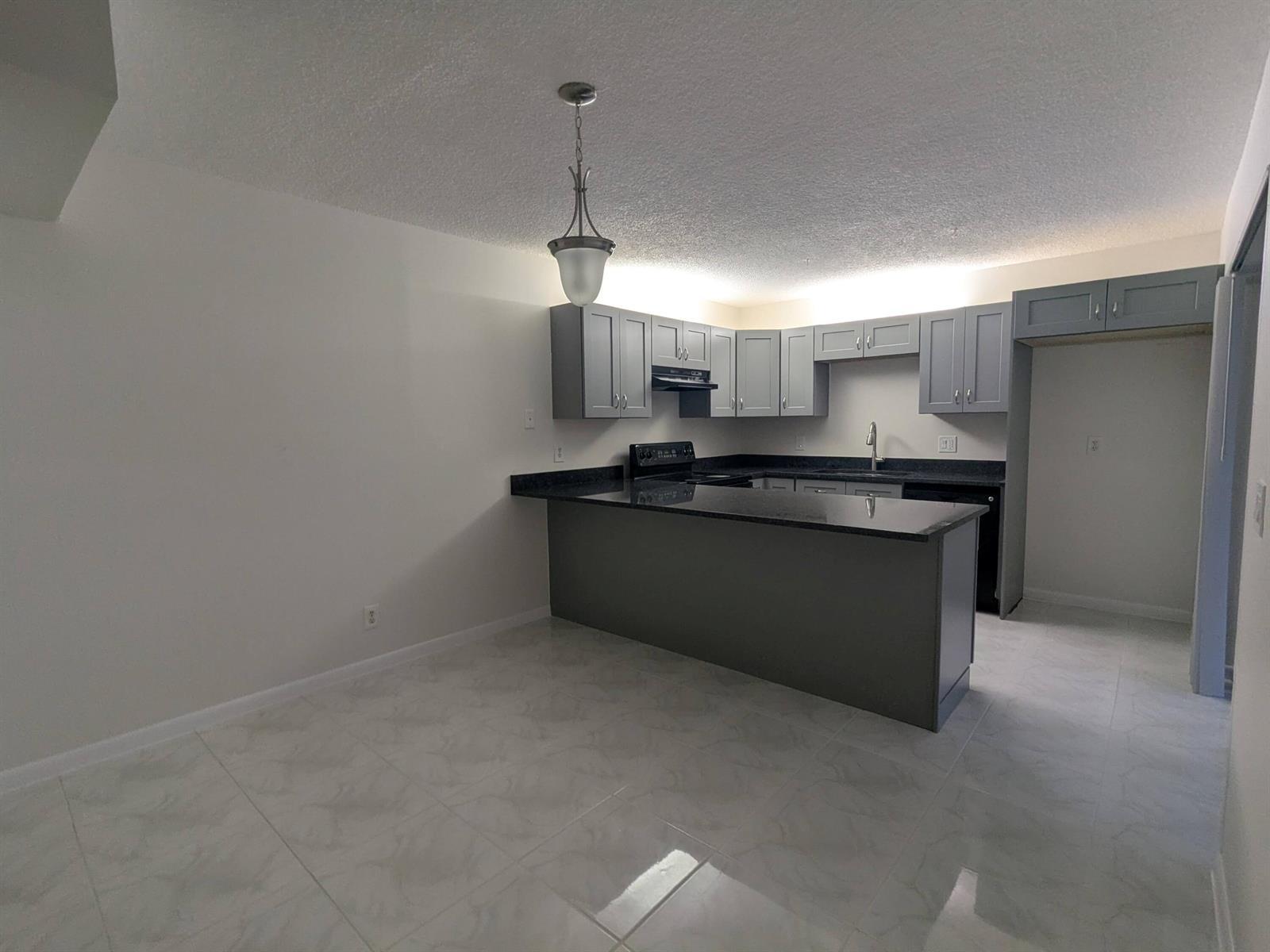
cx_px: 635
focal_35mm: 16
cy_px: 476
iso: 92
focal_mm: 2.35
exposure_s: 1/60
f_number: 2.2
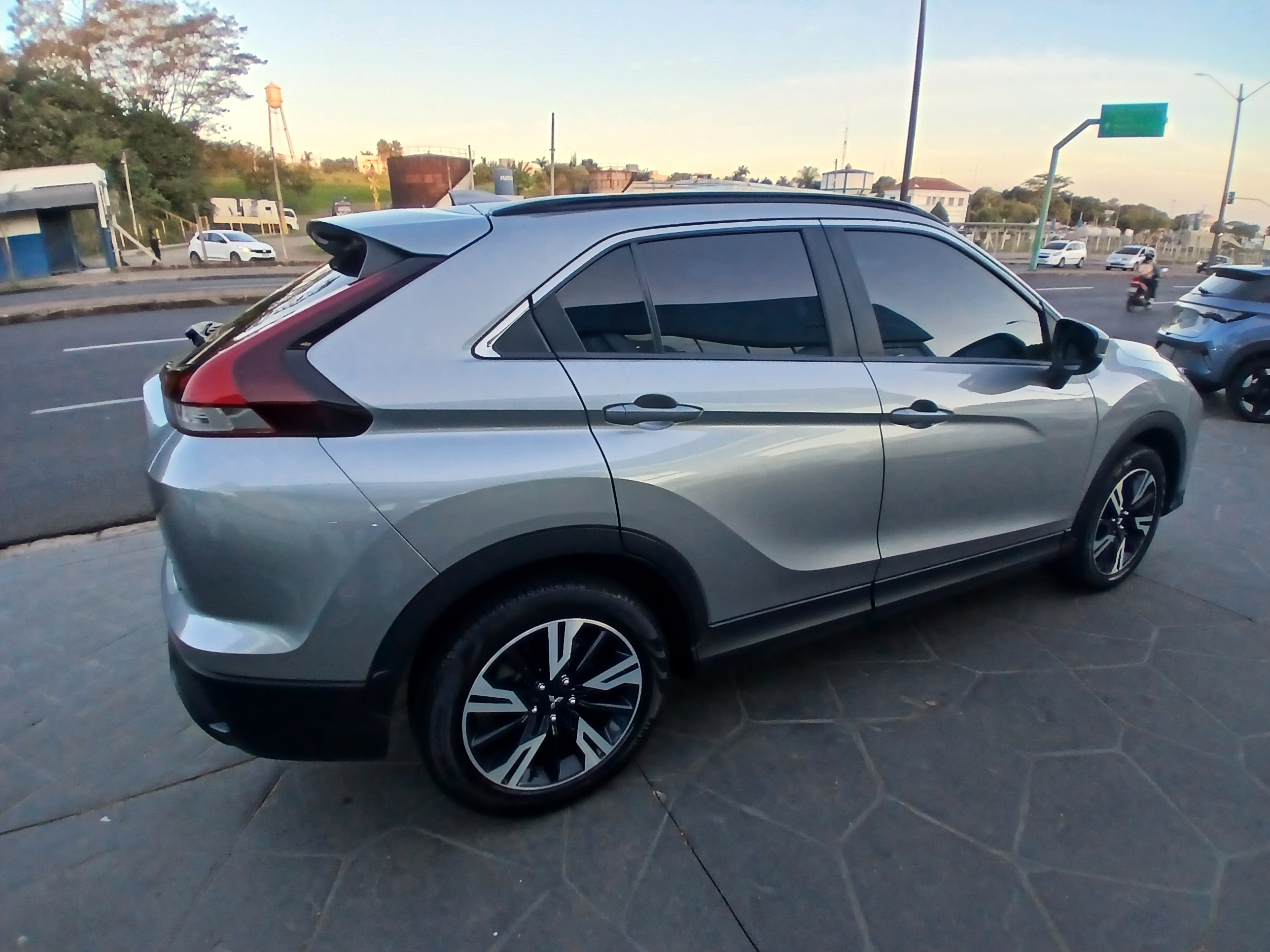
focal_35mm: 17
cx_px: 635
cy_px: 476
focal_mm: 1.4
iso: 80
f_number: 2.2
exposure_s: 1/120
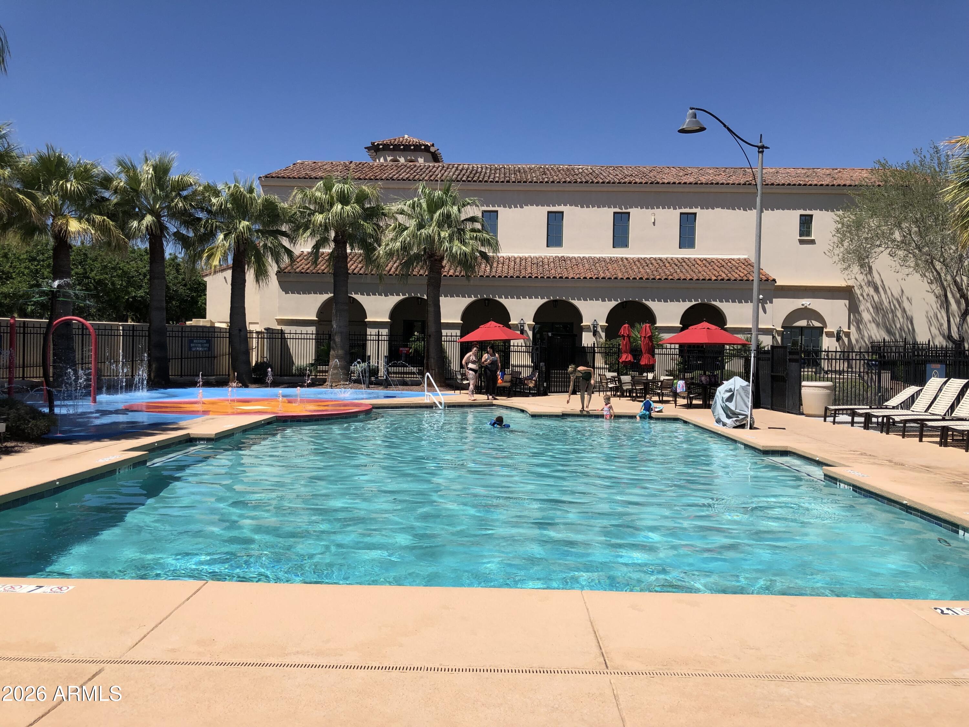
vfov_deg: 49.7
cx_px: 484
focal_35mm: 28
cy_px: 364
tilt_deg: -2.6
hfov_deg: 63.4
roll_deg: -0.8
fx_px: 784
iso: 25
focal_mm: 3.99
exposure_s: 1/3040
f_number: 1.8
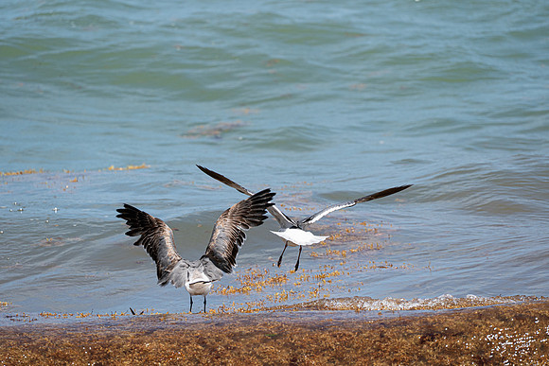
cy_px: 183
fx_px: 6101
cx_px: 274
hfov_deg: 5.2
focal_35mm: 400
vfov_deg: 3.4
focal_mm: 400
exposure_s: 1/1250
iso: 640
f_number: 10
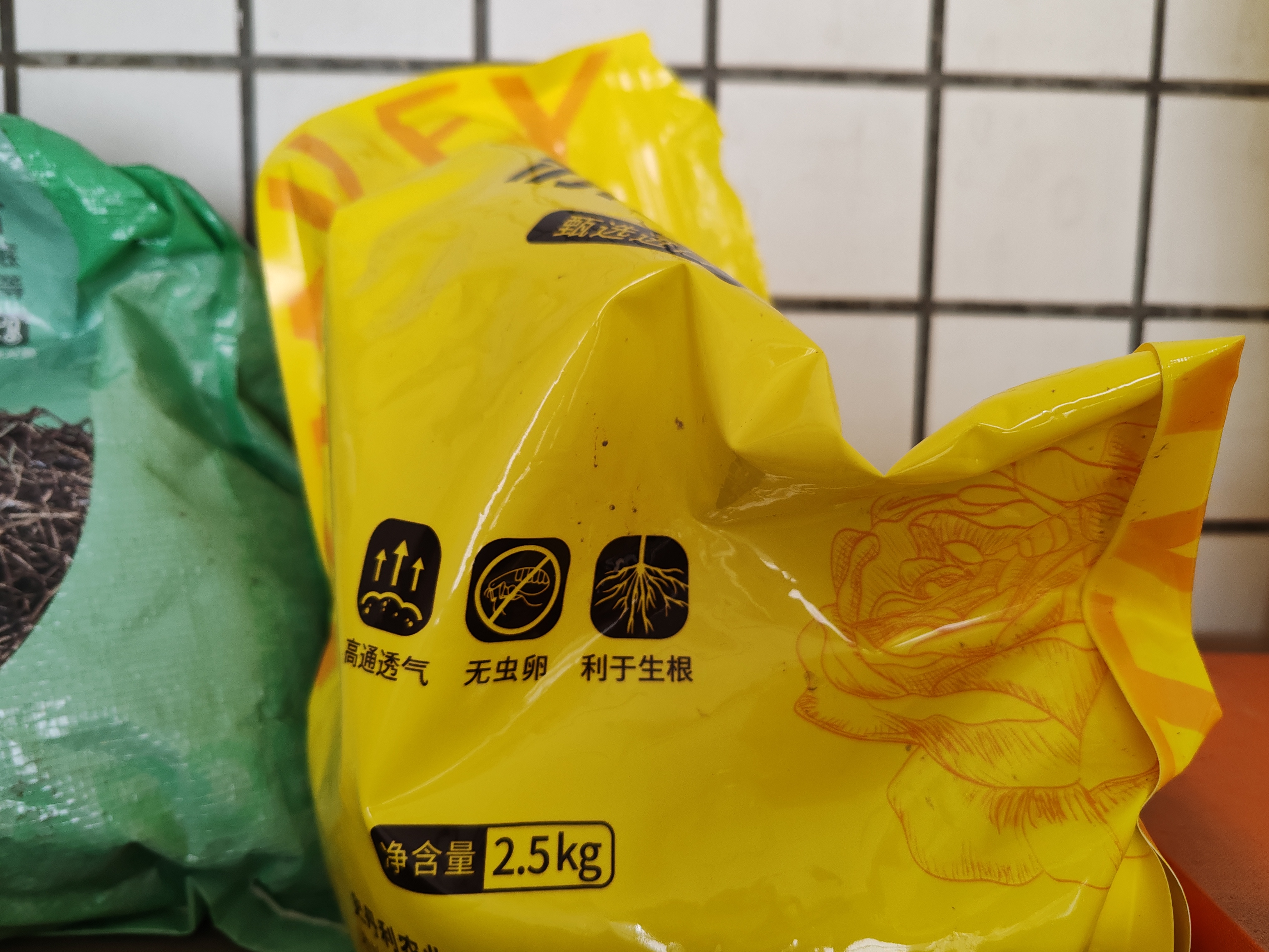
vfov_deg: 51.4
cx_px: 634
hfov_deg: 65.3
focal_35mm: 27
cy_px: 476
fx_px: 990
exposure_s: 1/100
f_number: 1.9
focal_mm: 6.12
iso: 640
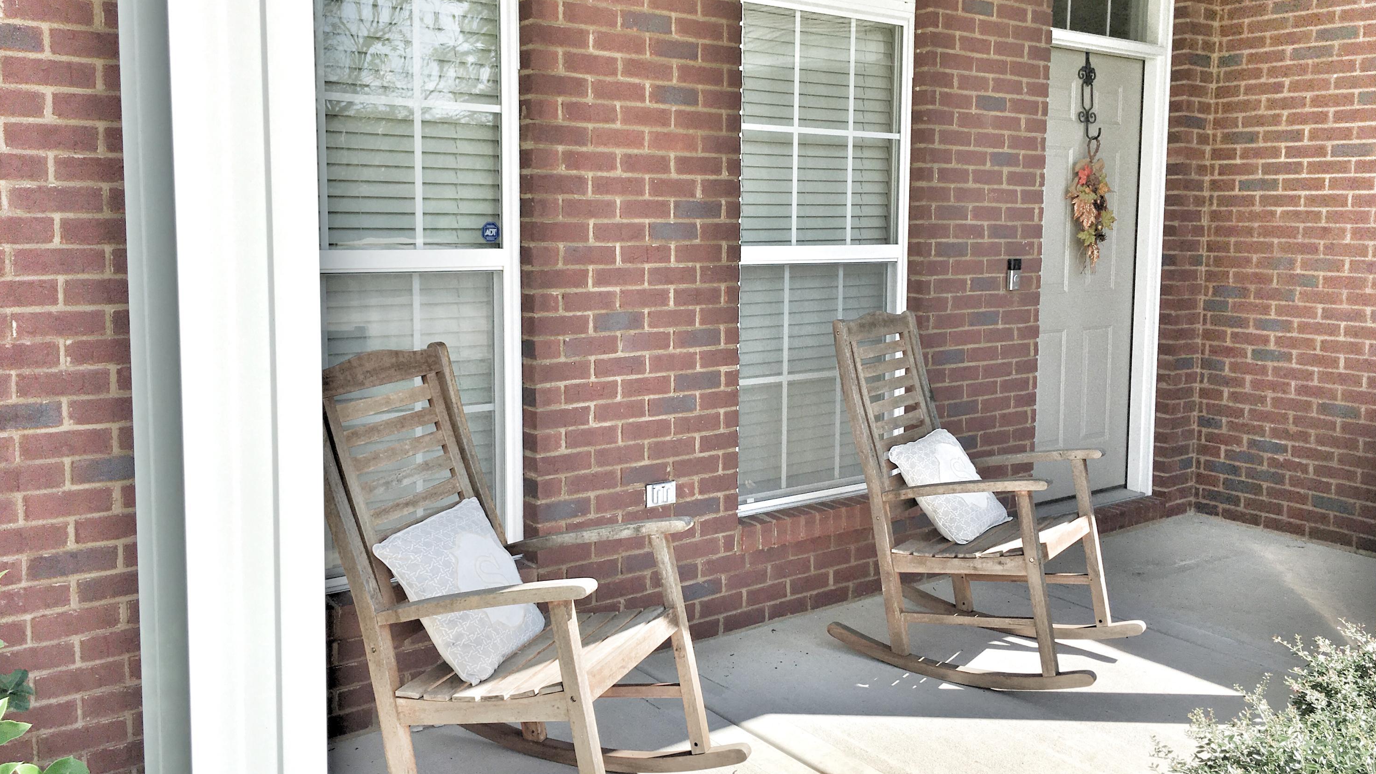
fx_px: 1168
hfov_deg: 61.0
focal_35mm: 32
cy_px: 335
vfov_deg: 36.6
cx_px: 695
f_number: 2.2
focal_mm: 4.15
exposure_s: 1/1241
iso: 25
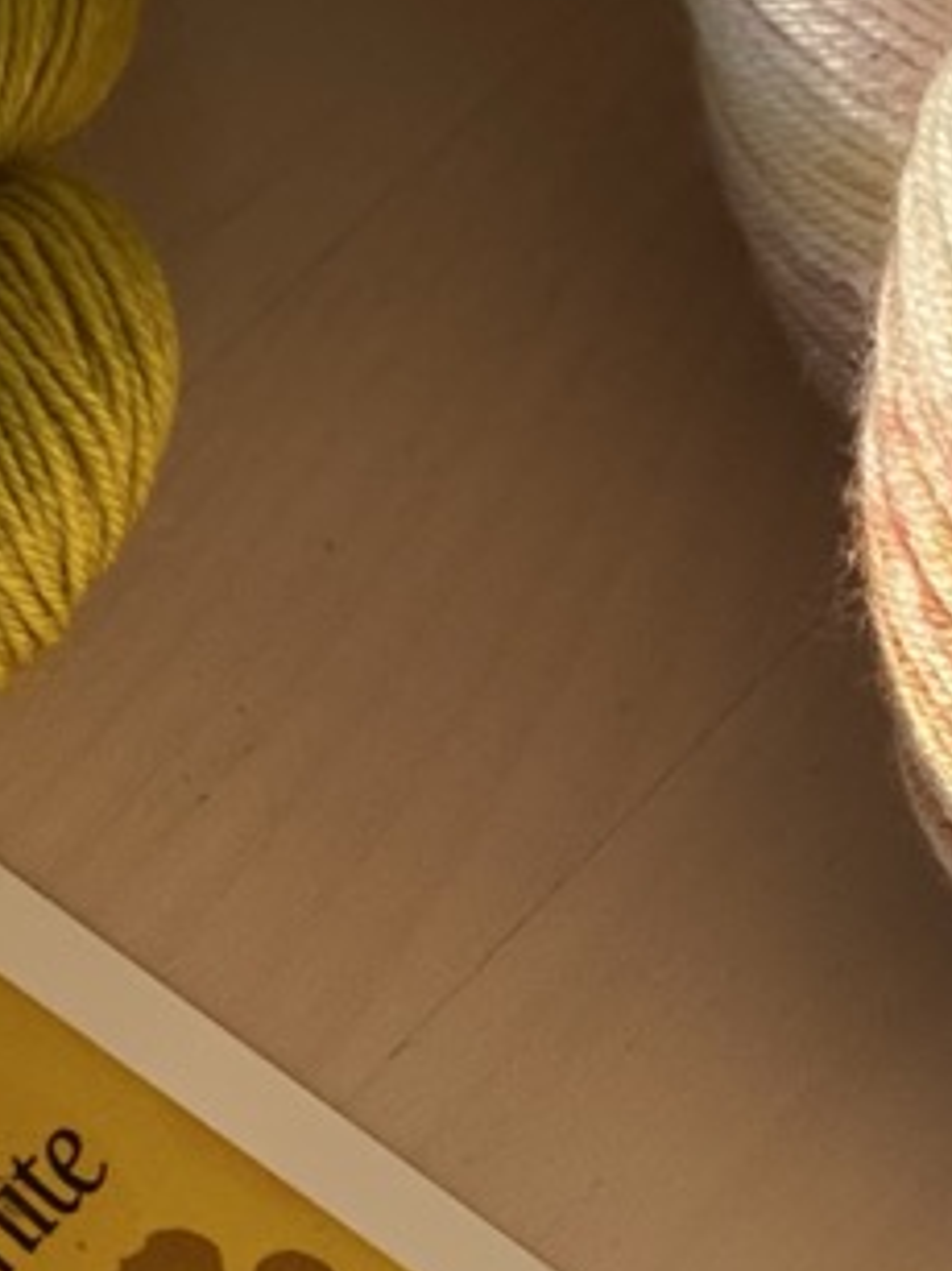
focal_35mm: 217
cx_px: 522
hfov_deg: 6.8
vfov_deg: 8.9
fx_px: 7963
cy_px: 2020
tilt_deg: -62.0
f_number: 2
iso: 32
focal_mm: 6
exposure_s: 1/122
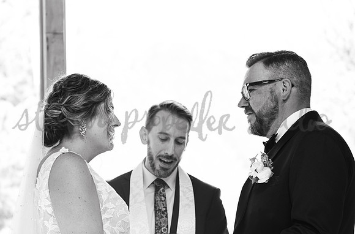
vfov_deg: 8.5
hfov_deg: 12.9
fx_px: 1565
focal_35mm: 159
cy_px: 109
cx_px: 167
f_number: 6.3
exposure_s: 1/200
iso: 1000
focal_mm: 150
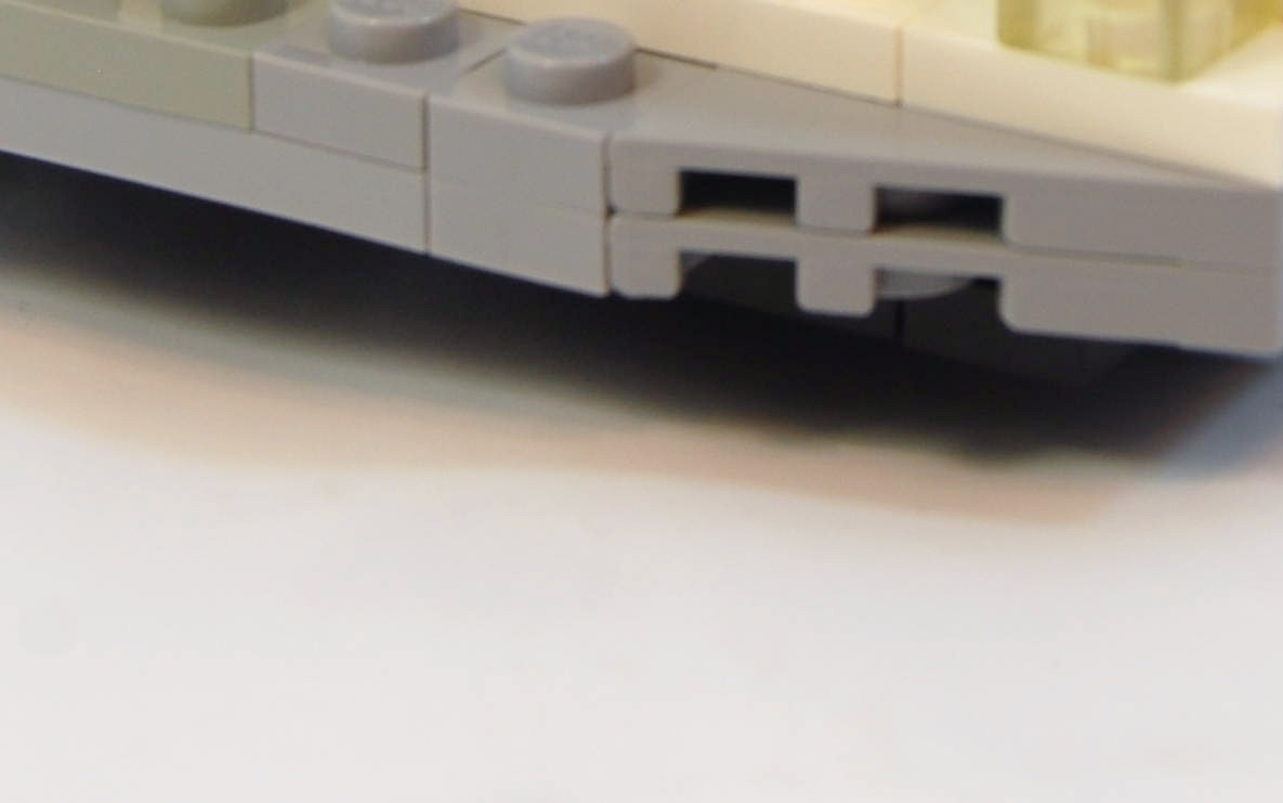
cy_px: -477
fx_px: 6644
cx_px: 892
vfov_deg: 6.8
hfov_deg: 11.0
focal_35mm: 190
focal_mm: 38
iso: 110
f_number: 8
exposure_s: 1/60
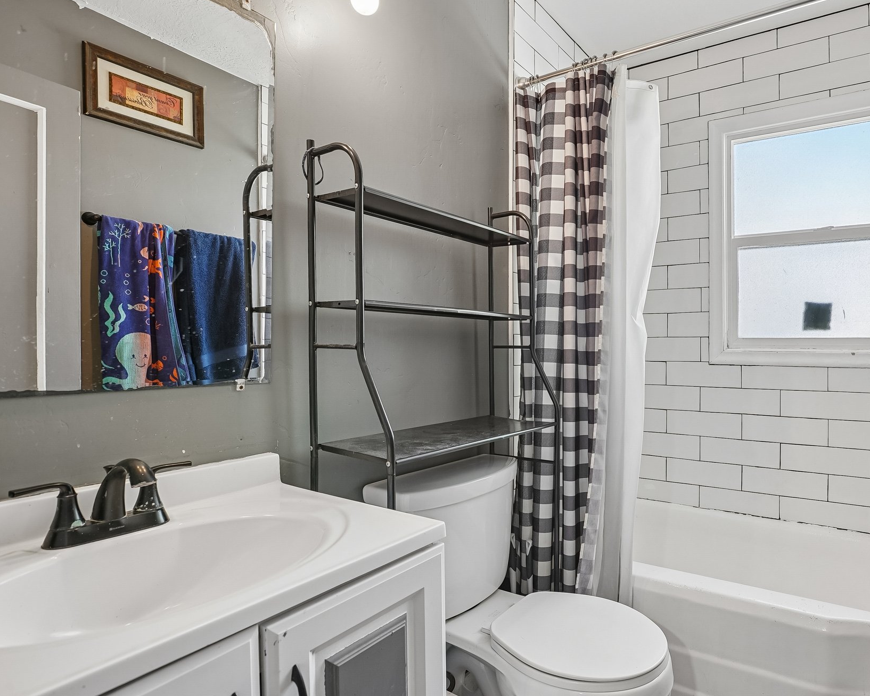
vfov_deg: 68.1
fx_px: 515
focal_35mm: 20
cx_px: 535
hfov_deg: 79.1
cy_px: 344
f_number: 8
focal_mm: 17
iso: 400
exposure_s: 1/10
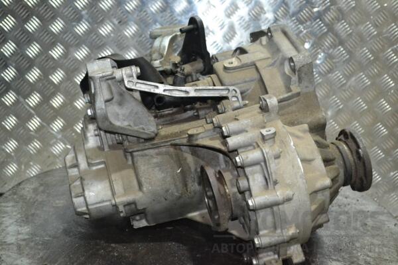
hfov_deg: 36.9
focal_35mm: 54
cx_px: 199
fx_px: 597
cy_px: 132
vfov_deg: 25.1
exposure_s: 1/60
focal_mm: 36
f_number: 5
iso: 2500
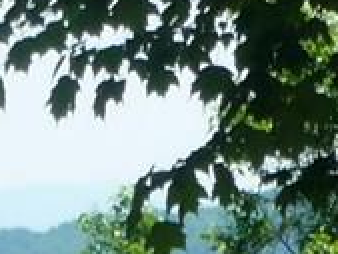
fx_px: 7680
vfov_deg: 1.9
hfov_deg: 2.5
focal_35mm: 786
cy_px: 258
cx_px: -326
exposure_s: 1/400
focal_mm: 16.3
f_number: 4.7
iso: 100
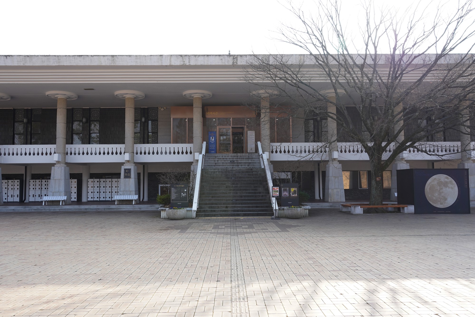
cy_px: 158
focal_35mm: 28
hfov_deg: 65.5
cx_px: 238
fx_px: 369
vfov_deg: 46.4
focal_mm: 28
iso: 320
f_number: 11
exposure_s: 1/100
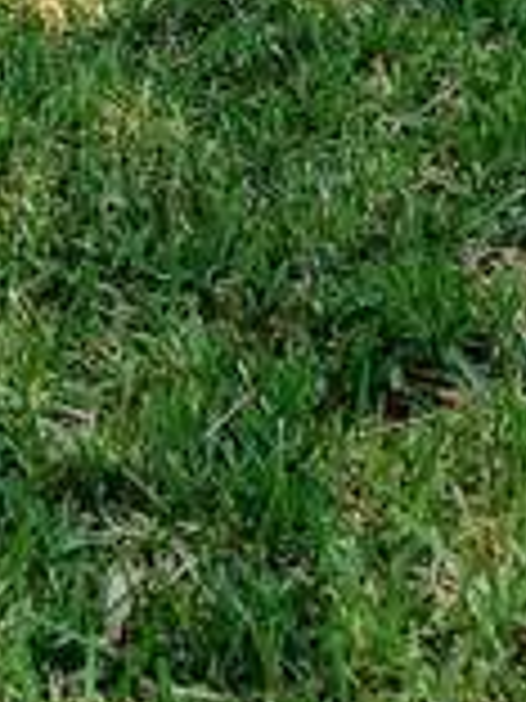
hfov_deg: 9.1
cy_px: -742
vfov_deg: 11.4
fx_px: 3120
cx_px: -513
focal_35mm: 154
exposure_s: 1/100
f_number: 1.8
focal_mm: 4.6
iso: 40
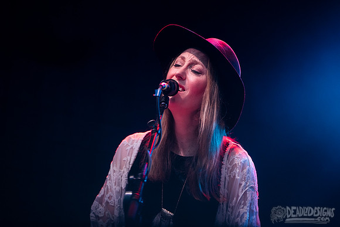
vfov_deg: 6.9
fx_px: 1881
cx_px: 170
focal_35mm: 199
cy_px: 105
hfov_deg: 10.3
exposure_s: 1/250
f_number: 3.2
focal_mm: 185
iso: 1000
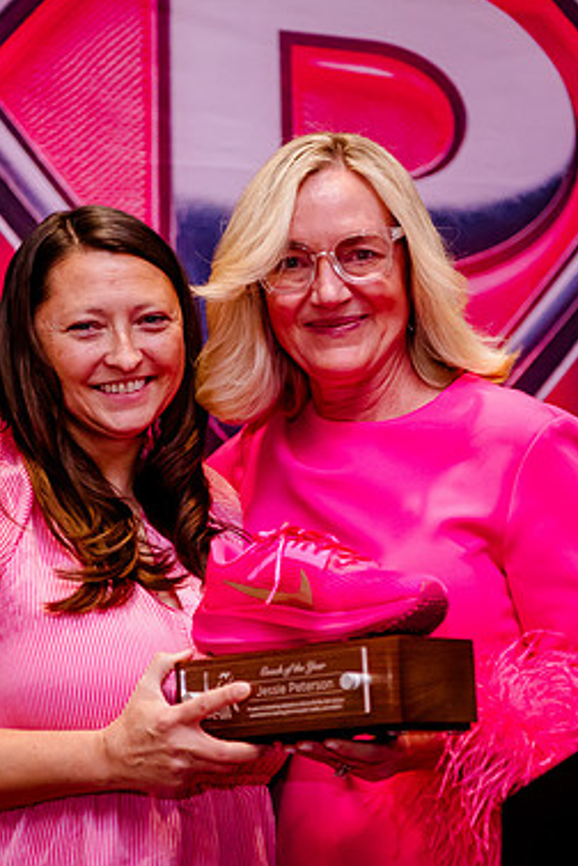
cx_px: 273
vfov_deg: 20.6
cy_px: 433
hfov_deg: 13.8
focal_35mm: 99
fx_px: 2384
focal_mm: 62
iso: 2500
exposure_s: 1/400
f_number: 3.2
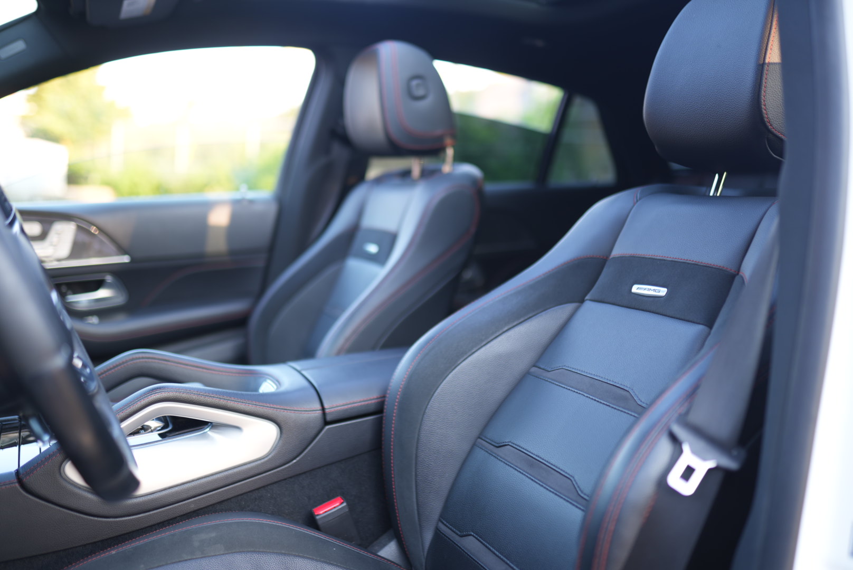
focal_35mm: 35
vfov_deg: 37.9
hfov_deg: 54.4
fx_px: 830
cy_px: 285
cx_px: 426
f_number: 1.4
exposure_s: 1/125
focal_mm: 35
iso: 100
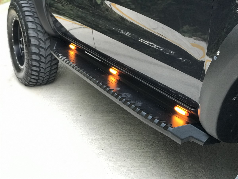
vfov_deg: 25.7
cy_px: 90
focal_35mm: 57
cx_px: 119
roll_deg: -0.7
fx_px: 392
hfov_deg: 33.8
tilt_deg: -25.6
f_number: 2.8
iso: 200
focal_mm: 6.6
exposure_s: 1/54
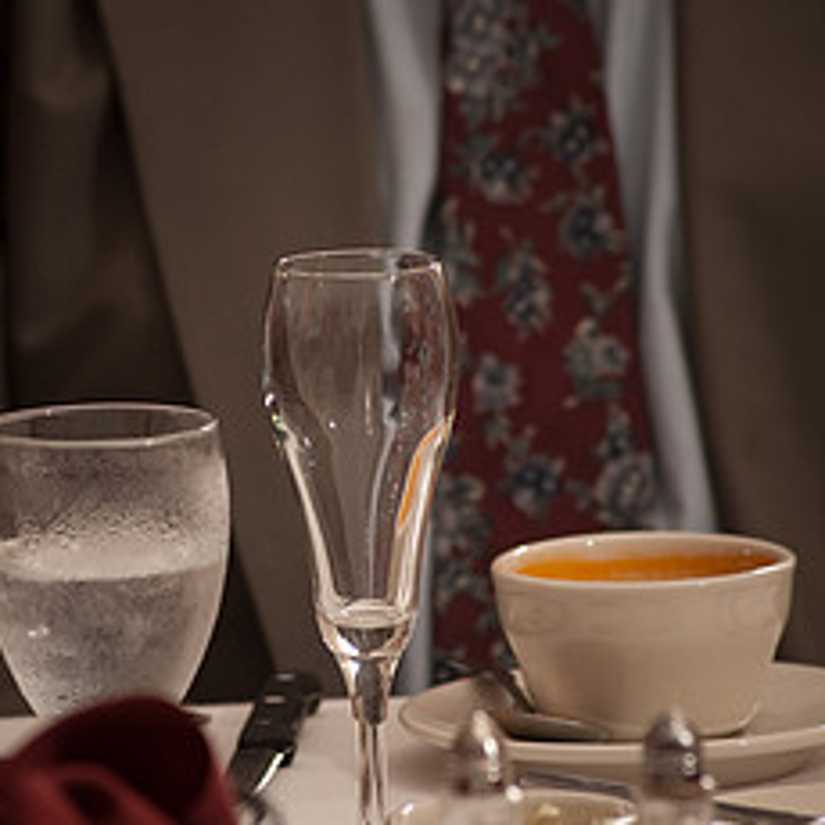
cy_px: 434
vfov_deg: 3.5
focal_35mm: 500
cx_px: 350
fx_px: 13482
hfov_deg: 3.5
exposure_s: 1/80
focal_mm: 200
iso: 200
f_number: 5.6
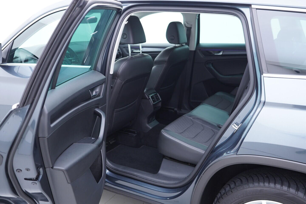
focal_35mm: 36
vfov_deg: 36.9
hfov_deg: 53.1
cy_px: 102
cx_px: 153
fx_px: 306
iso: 250
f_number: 2.8
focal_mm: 24
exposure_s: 1/40
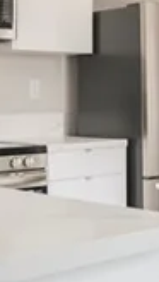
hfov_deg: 13.0
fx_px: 681
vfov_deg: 23.3
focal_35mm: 91
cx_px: 190
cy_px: 90
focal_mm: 14
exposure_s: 1/60
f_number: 5.6
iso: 400
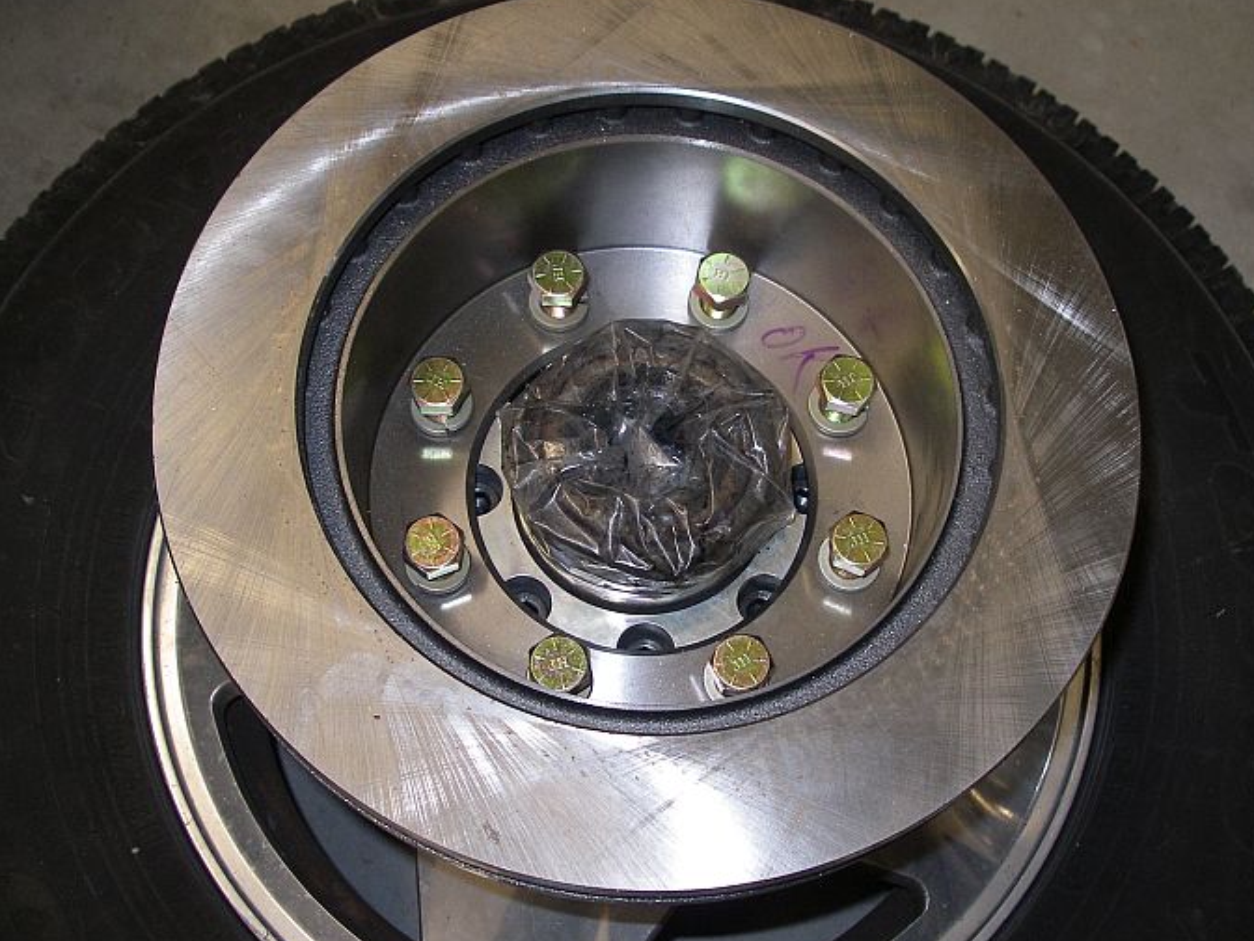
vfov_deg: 32.9
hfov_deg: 42.9
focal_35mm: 44
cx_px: 684
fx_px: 1594
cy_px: 448
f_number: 2.8
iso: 200
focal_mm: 7.8
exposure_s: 1/40
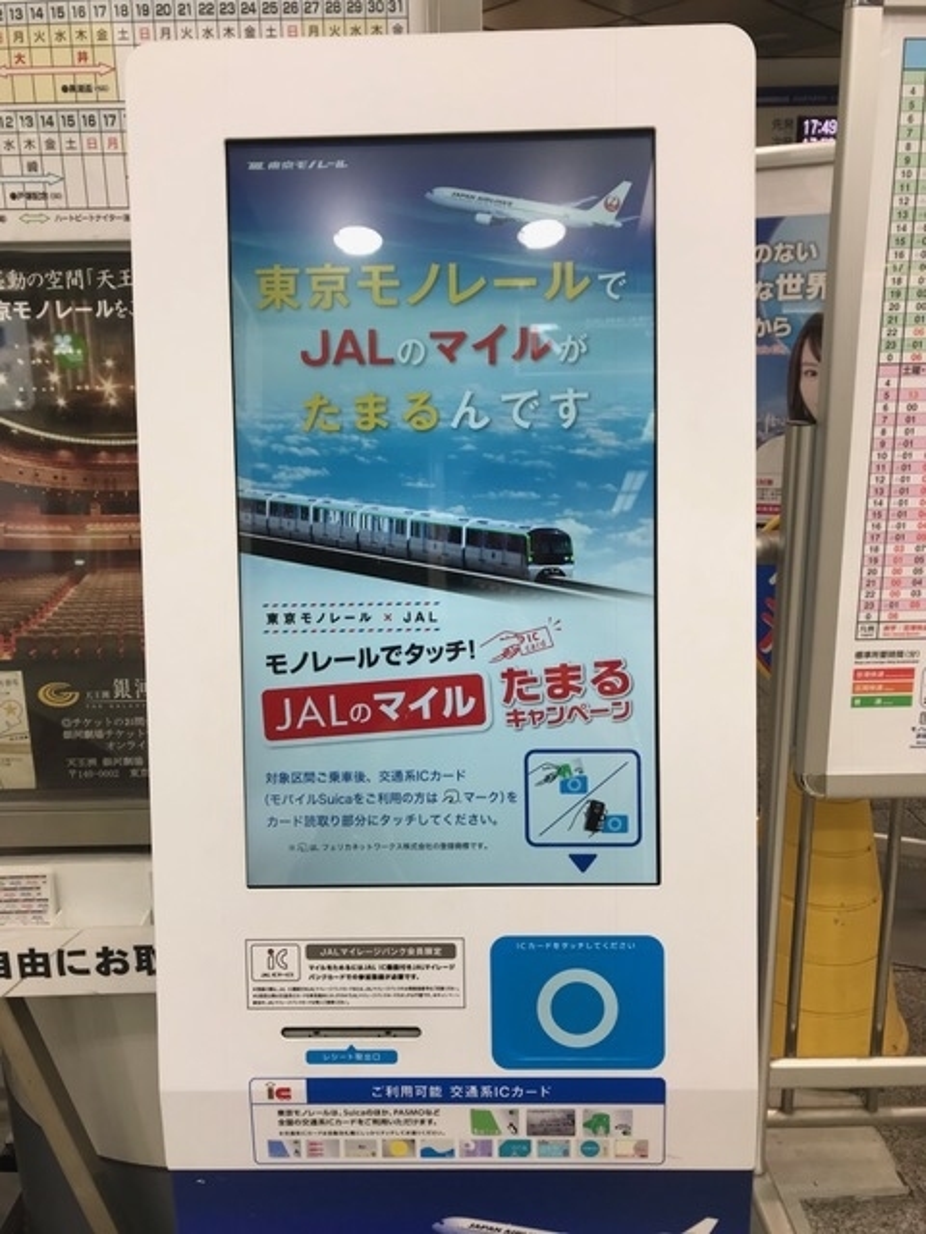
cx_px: 463
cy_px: 617
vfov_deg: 63.4
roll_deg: +0.5
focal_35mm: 28
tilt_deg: -13.7
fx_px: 999
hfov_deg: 49.7
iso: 32
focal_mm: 3.99
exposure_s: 1/100
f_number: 1.8
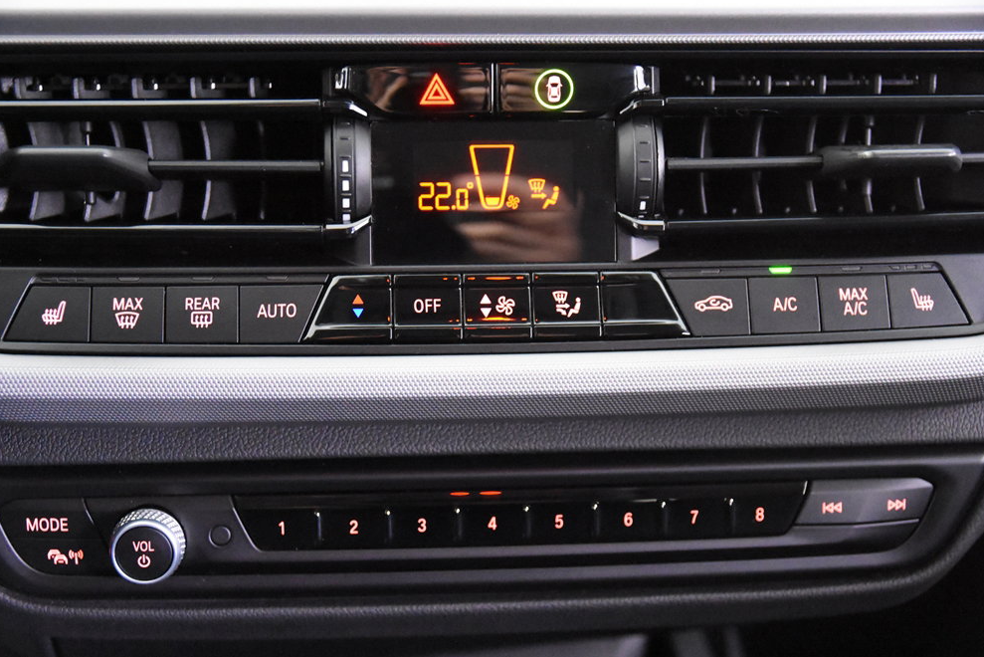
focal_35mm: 59
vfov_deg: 23.0
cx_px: 482
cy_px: 319
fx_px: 1613
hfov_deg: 33.9
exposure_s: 1/50
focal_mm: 38
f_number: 3.5
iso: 12800
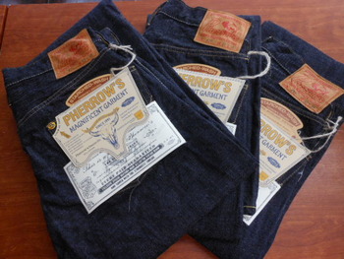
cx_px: 172
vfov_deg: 49.8
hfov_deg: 63.4
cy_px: 130
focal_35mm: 28
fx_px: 278
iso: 200
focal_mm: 5
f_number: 3.7
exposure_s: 1/30
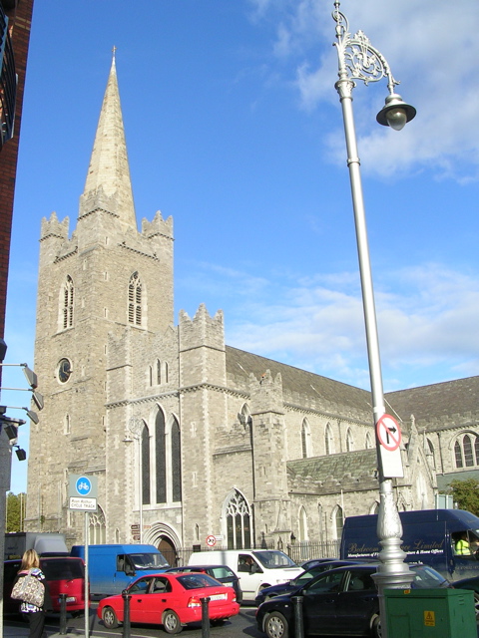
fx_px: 701
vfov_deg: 49.0
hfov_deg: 37.7
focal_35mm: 38
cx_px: 240
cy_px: 319
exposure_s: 1/268
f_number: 5.6
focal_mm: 5.8
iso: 71
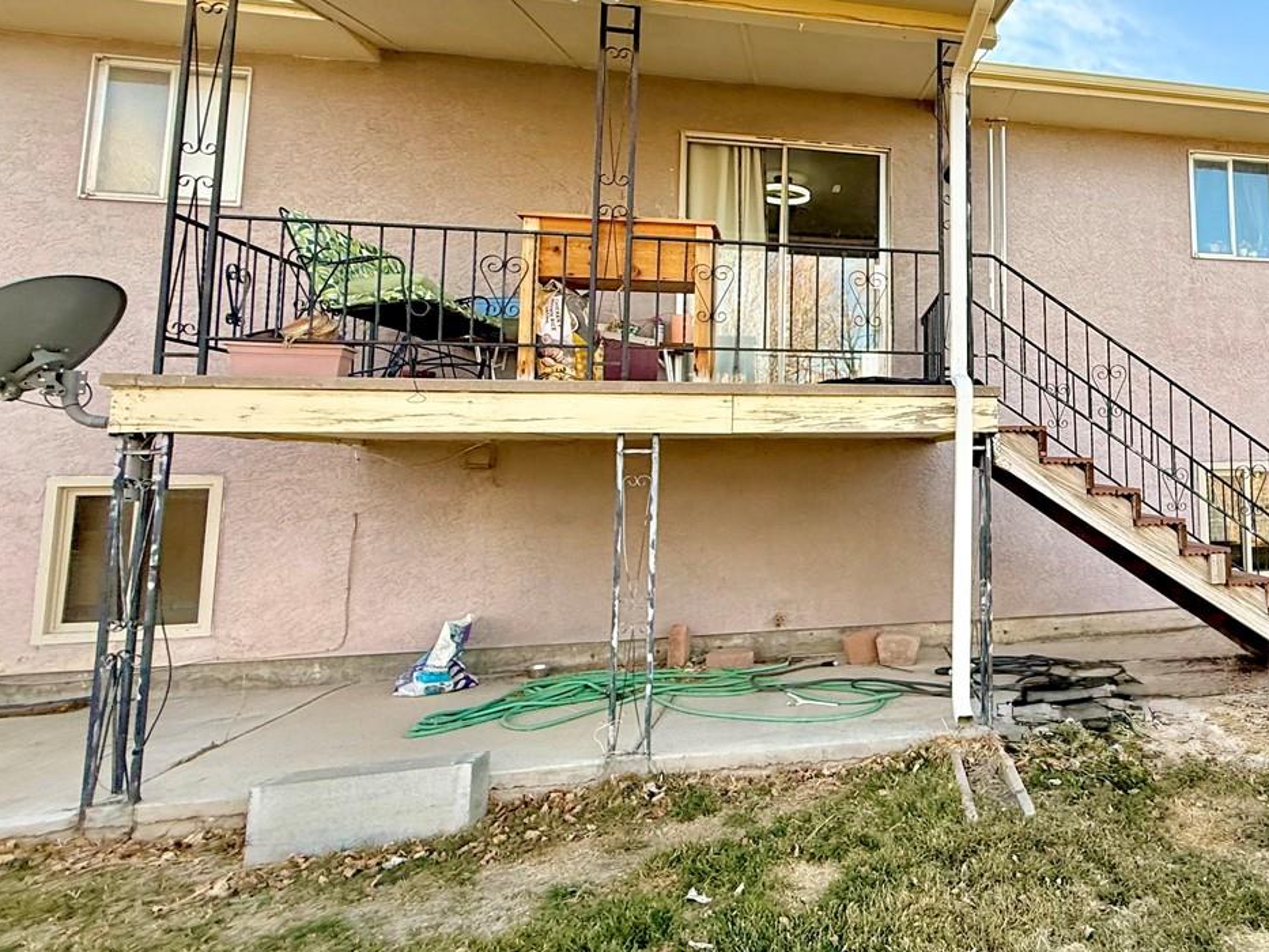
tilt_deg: +6.0
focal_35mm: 24
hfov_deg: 64.5
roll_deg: +0.1
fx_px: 880
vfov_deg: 56.5
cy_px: 392
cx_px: 1036
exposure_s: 1/310
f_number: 2.2
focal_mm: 2.22
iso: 64
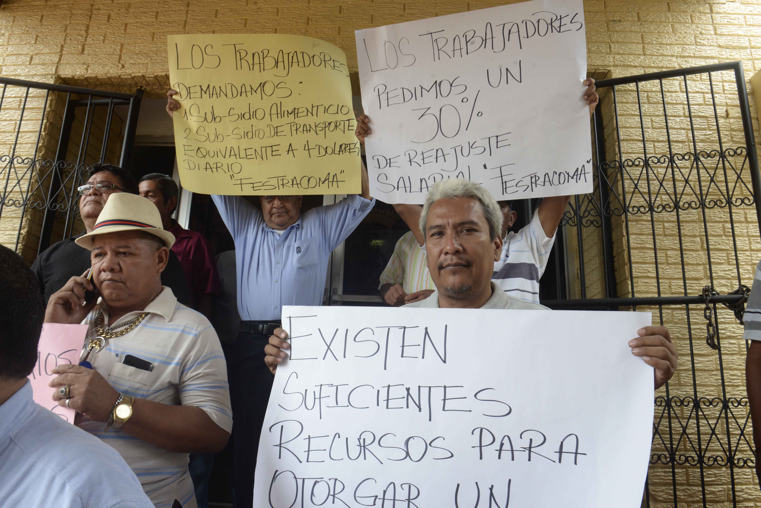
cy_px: 254
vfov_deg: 53.2
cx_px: 380
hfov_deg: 73.7
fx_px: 508
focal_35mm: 24
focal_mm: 24
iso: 1600
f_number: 10
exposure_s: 1/125
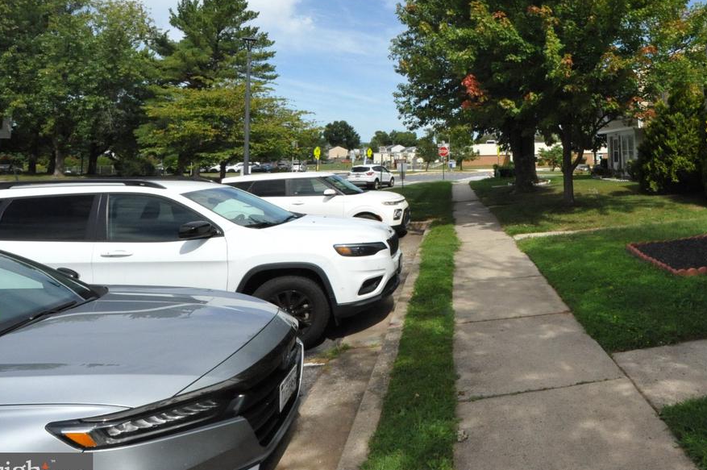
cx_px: 548
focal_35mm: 23
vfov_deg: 52.2
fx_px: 451
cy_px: 107
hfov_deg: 69.9
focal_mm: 14
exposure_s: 1/1000
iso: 3200
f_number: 22
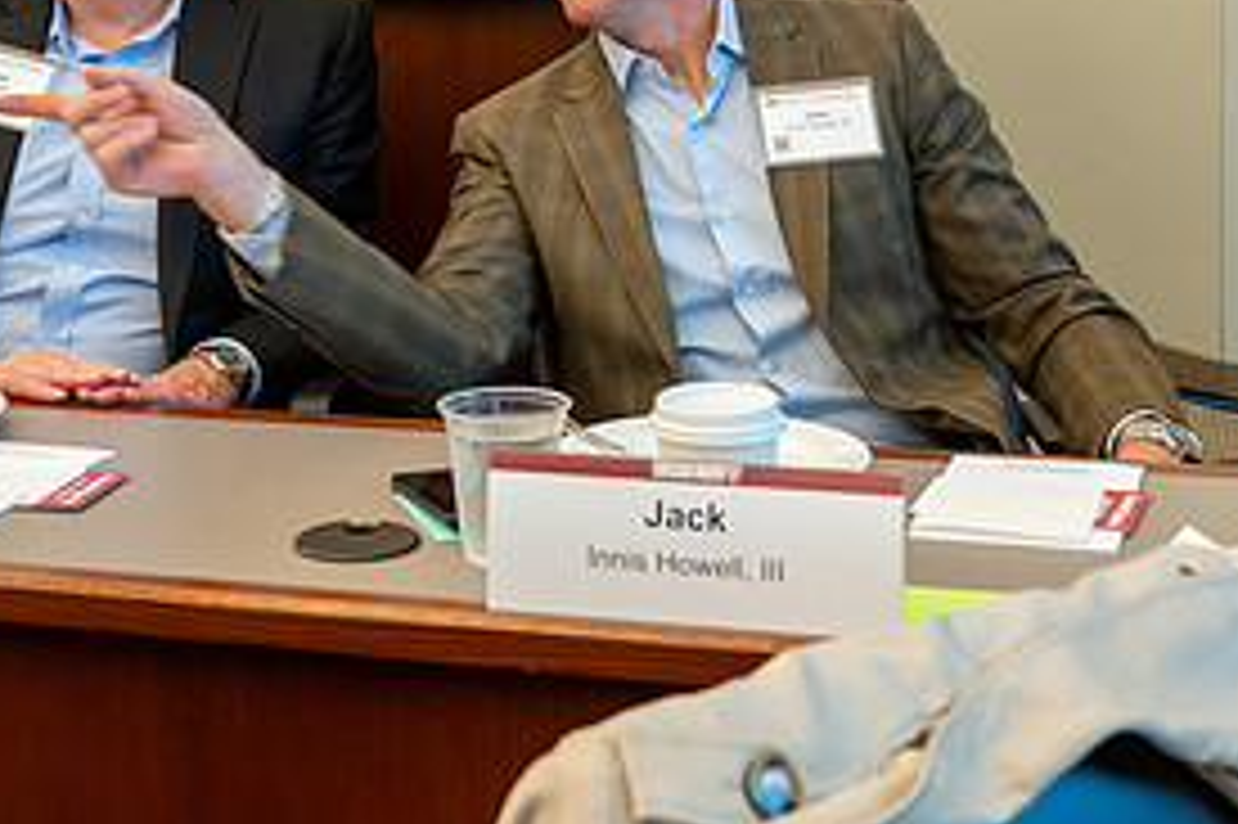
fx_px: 2646
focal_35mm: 77
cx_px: 427
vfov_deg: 17.4
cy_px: 65
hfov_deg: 26.2
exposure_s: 1/50
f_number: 4
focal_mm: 32
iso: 1250
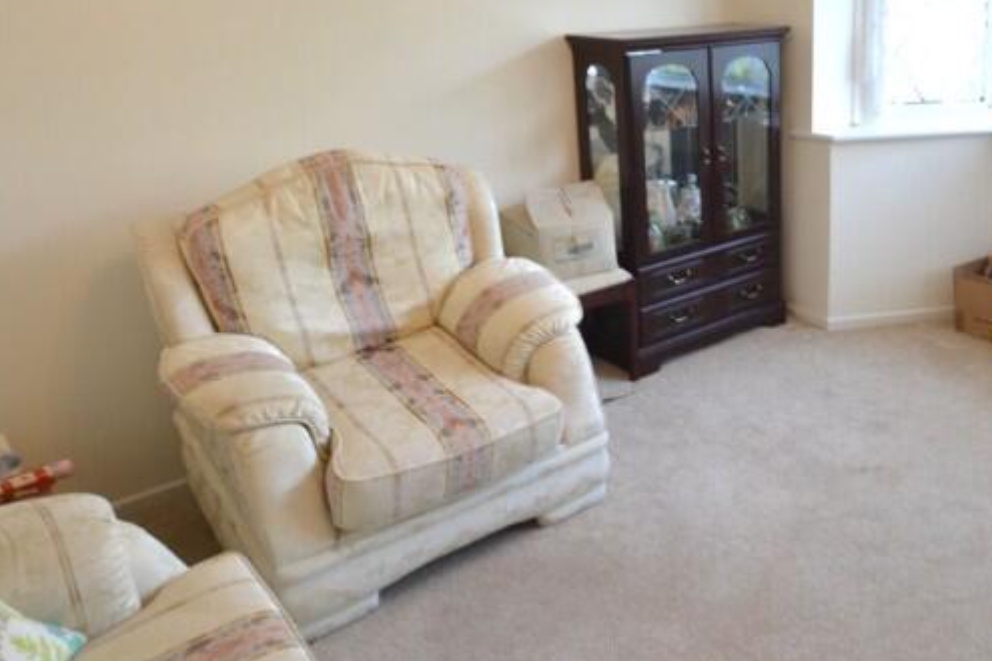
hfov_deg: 56.8
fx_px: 854
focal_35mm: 31
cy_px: 246
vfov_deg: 42.0
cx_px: 764
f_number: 8
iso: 400
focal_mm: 10
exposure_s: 1/15
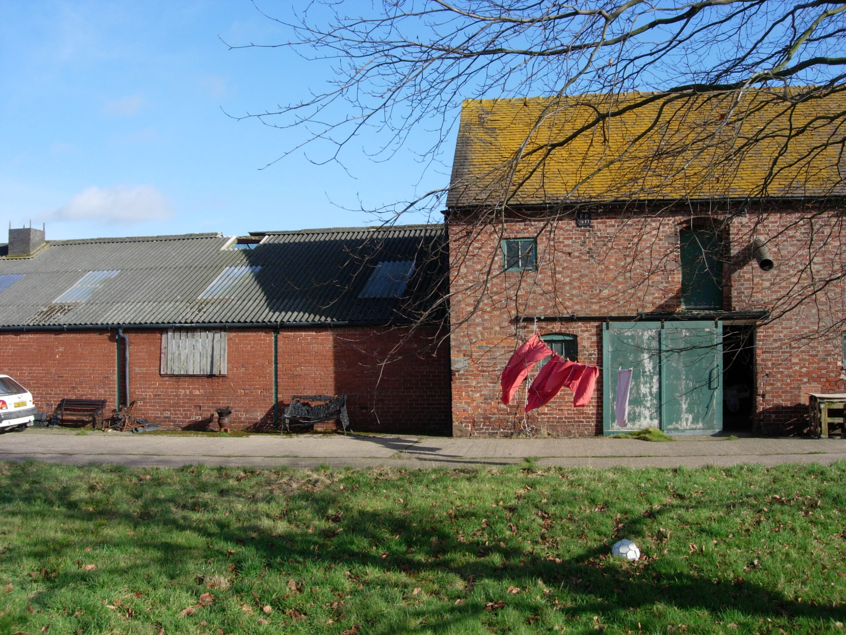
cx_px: 423
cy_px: 318
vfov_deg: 37.7
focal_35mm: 38
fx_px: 929
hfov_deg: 49.0
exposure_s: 1/395
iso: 64
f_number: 4.8
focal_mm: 7.8
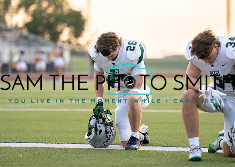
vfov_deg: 6.2
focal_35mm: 234
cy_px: 73
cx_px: 127
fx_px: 1558
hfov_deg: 8.6
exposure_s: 1/2500
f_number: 2.8
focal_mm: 176
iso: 640
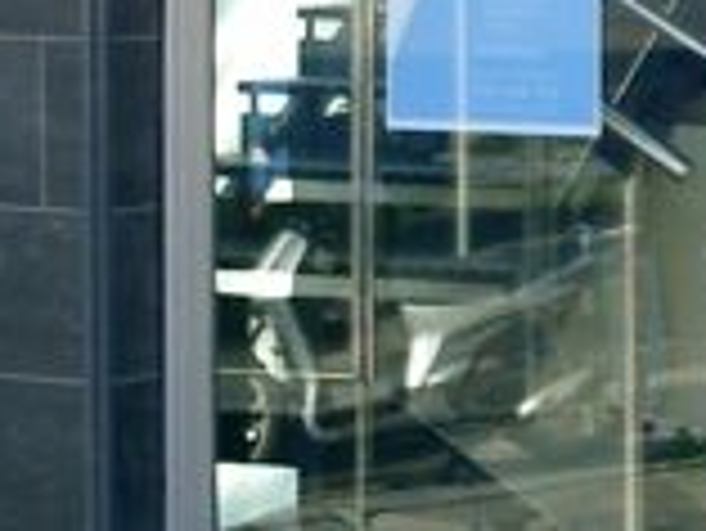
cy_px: 171
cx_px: 1133
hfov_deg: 12.6
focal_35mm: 147
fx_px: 3000
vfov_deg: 10.1
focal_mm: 7.5
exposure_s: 1/320
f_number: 3.2
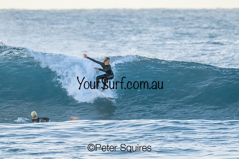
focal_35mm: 1088
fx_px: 7227
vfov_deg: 1.3
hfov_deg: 1.9
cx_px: 123
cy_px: 62
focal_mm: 800
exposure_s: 1/2000
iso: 2800
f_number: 11
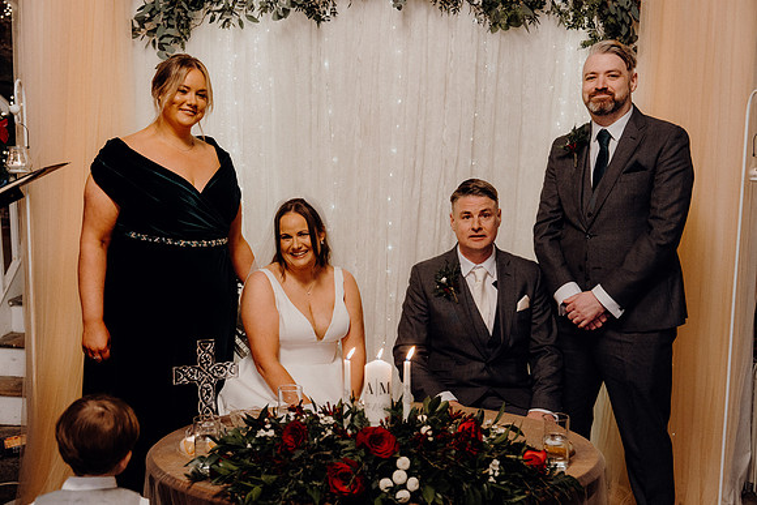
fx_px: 820
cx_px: 378
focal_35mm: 39
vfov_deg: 34.2
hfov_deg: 49.5
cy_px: 252
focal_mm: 39
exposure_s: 1/160
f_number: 3.5
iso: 2500
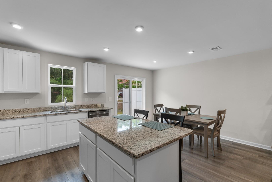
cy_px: 91
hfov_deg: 100.4
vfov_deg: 77.3
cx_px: 136
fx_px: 113
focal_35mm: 15
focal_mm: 10
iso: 100
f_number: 4.5
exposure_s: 1/25
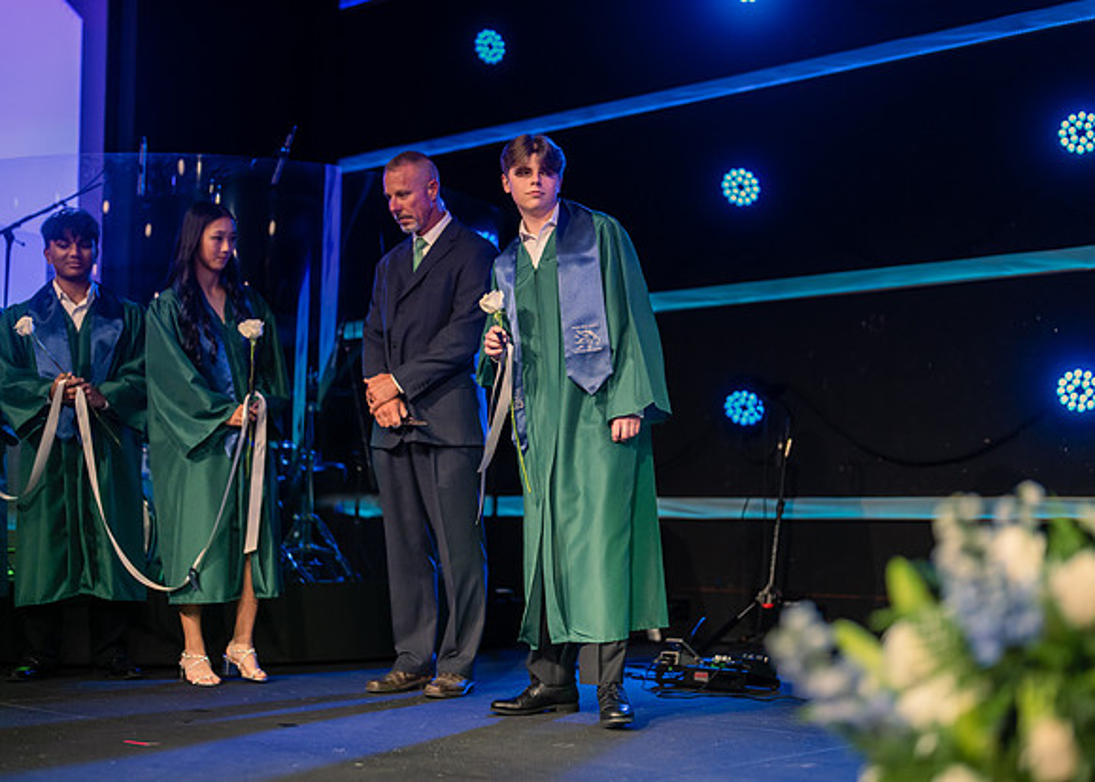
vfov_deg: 25.6
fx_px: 1721
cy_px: 389
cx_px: 586
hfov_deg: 35.3
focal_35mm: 55
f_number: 1.2
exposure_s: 1/400
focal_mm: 50
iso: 800
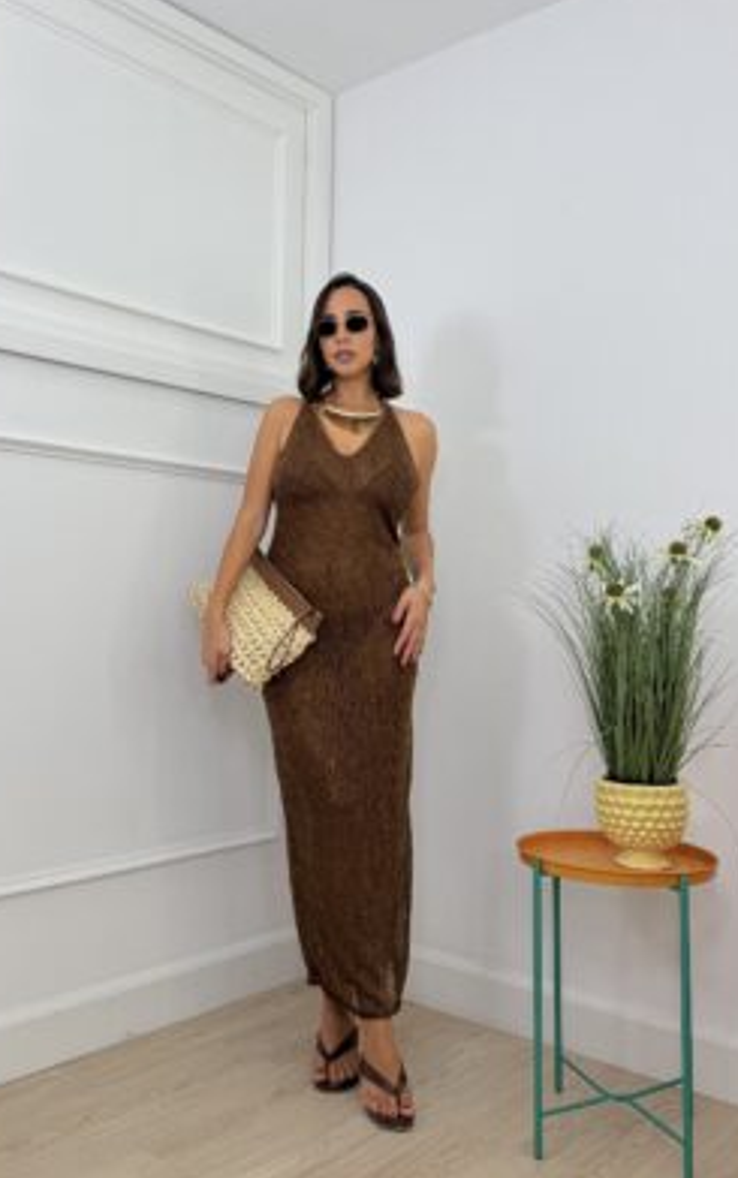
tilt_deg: +8.0
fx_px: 835
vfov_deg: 70.4
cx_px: 361
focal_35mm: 26
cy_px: 581
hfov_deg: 47.7
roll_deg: -1.4
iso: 80
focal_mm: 6.76
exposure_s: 1/393
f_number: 1.78
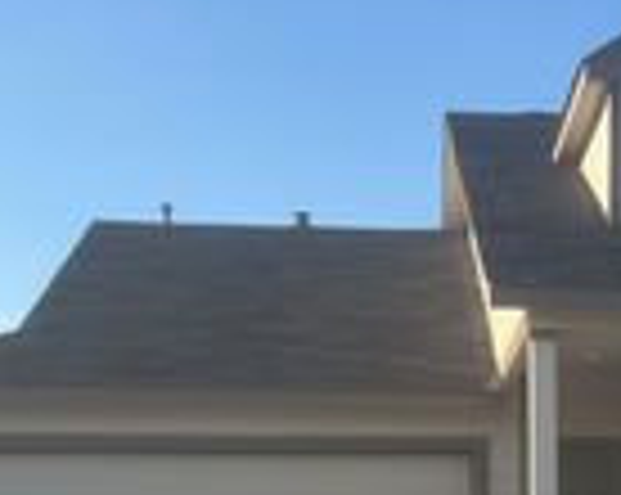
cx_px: 616
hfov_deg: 20.2
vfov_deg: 16.5
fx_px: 1688
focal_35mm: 92
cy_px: 434
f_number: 1.5
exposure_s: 1/2571
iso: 50
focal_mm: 5.7
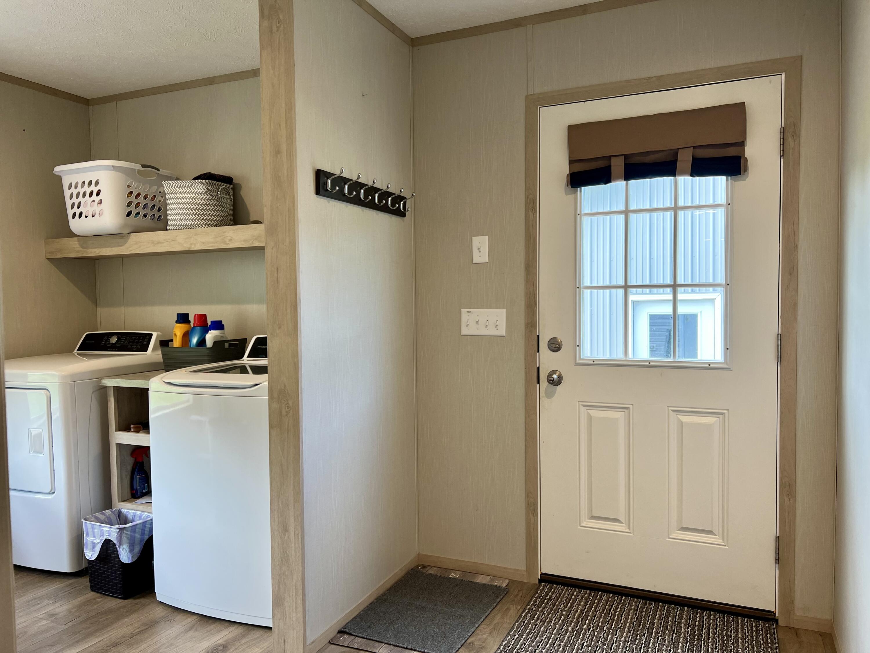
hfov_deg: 67.3
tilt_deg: -3.1
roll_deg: +1.1
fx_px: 653
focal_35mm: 26
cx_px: 435
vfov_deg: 53.1
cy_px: 326
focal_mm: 5.7
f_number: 1.5
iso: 80
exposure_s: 1/120
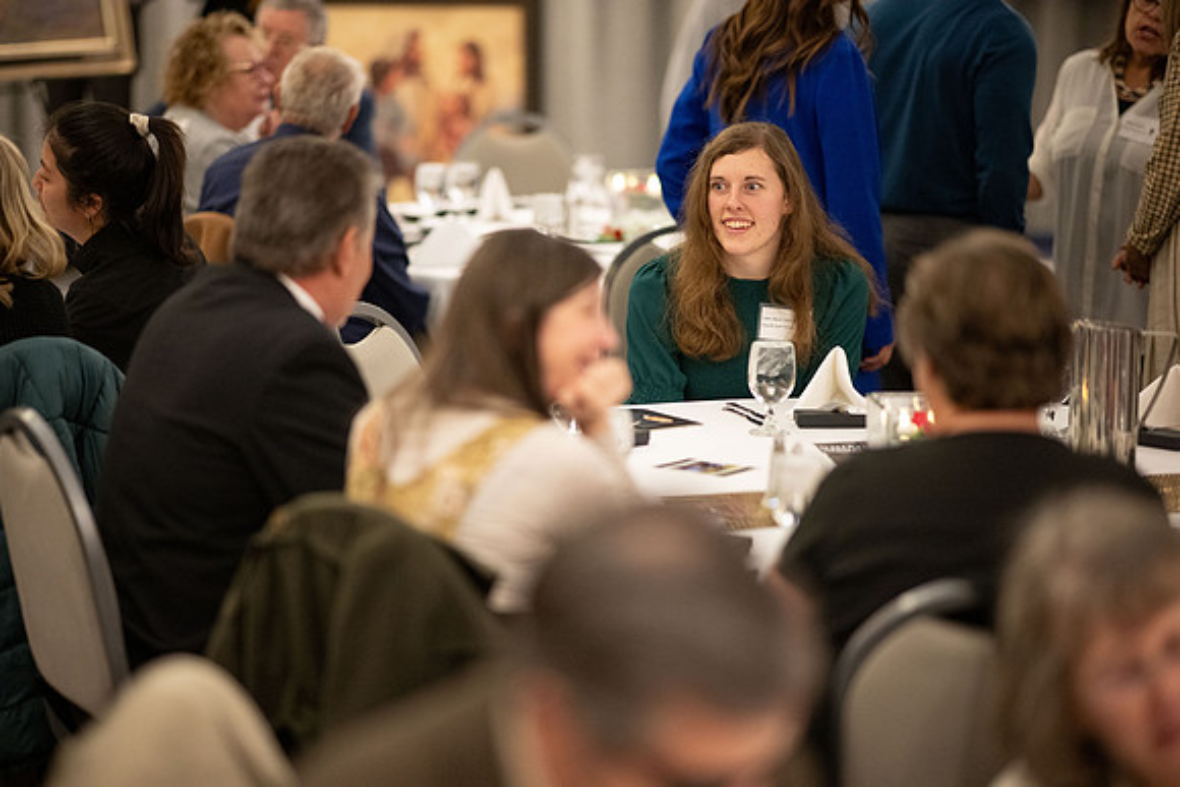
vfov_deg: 13.0
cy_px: 394
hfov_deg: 19.5
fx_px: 3442
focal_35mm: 105
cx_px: 590
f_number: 1.4
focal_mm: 105
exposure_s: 1/320
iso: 3200
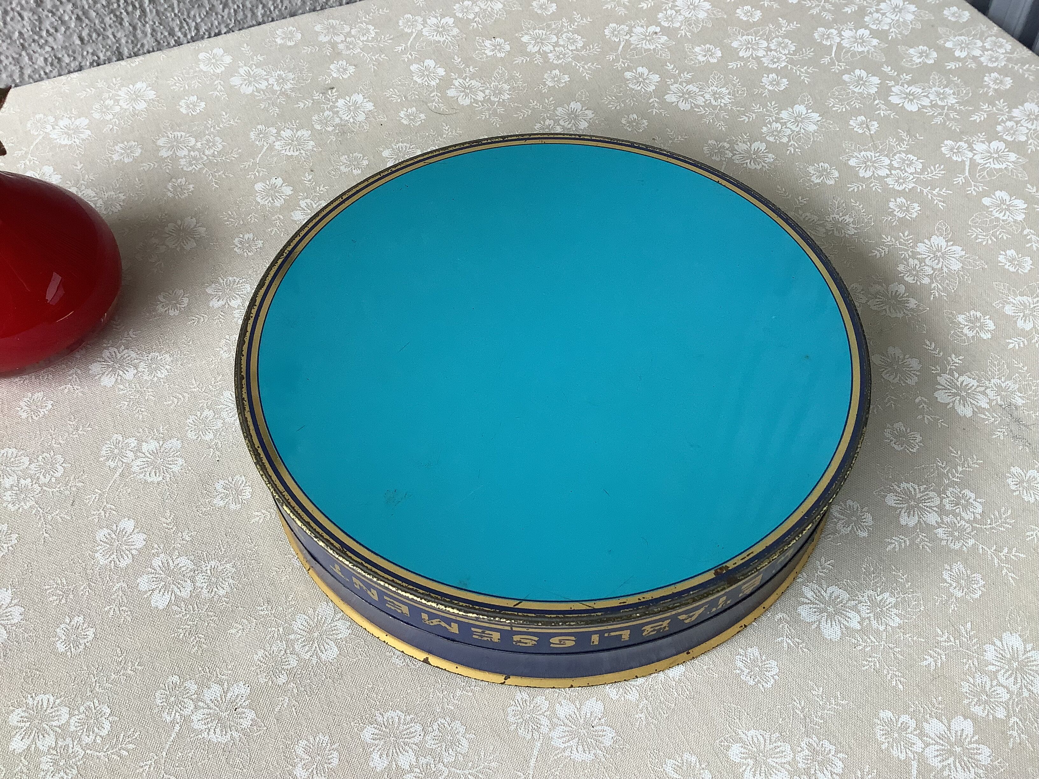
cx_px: 520
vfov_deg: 45.4
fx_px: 930
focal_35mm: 31
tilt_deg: -50.7
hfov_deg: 58.4
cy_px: 390
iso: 50
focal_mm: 3.3
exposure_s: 1/100
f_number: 2.4
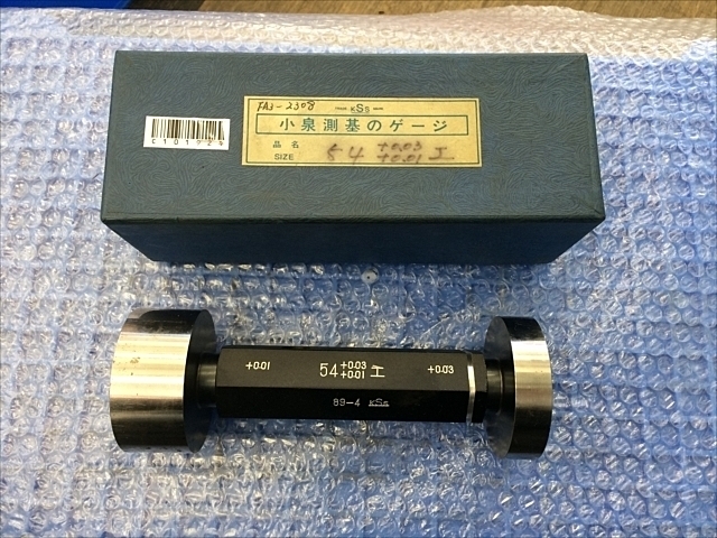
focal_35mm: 29
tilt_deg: -76.4
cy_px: 269
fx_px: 601
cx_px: 358
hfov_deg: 61.7
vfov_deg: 48.2
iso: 64
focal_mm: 4.15
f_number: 2.2
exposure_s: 1/30
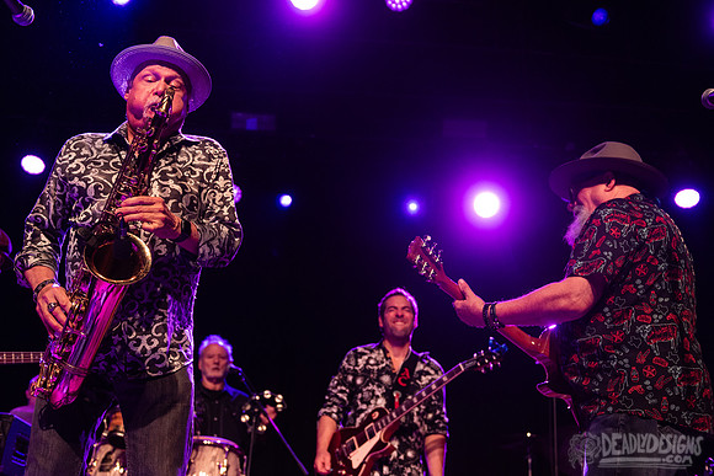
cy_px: 231
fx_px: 845
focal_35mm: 43
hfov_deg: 45.8
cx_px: 341
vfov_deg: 31.5
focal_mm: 38
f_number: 3.2
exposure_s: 1/640
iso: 2500
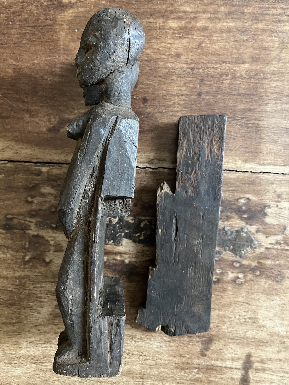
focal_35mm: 26
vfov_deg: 67.3
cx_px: 144
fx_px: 289
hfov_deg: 53.1
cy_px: 192
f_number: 1.6
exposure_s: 1/30
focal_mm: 5.1
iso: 640
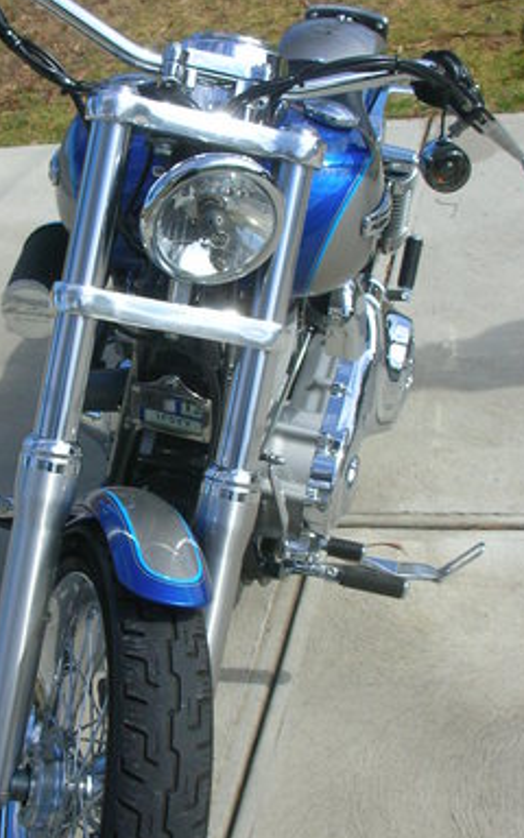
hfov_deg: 22.2
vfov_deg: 35.1
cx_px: 155
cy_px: 434
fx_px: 1325
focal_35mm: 58
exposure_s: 1/155
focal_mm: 5.8
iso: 50
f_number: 8.5
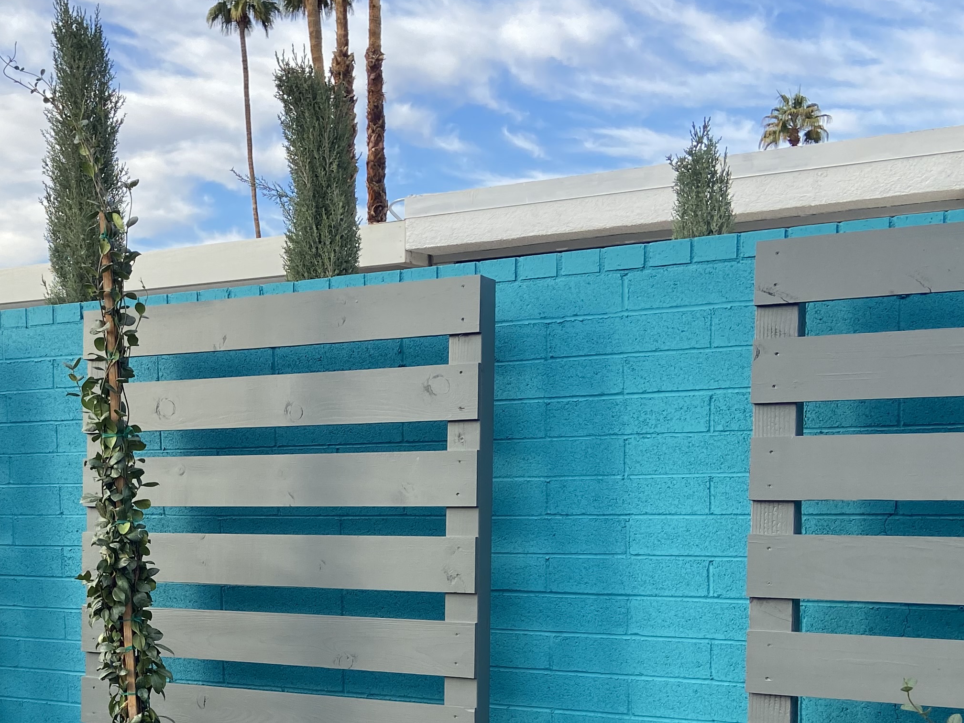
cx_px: 198
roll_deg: +2.4
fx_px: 1448
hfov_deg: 35.7
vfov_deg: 27.4
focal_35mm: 52
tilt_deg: -5.3
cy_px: 594
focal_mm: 4.25
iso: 32
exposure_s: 1/981
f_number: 1.8
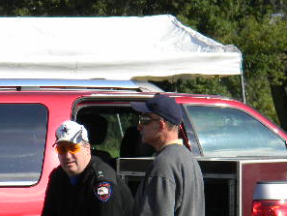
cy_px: 231
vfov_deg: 4.7
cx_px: 52
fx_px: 2646
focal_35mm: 319
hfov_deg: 6.2
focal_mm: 26.8
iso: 80
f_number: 5
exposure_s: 1/391
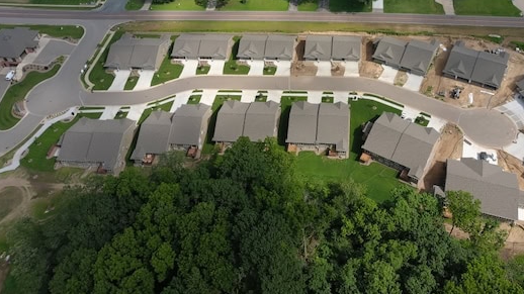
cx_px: 314
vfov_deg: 32.6
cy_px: 54
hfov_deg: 56.2
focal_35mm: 35
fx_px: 486
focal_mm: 4.7
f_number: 1.8
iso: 100
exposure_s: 1/1000
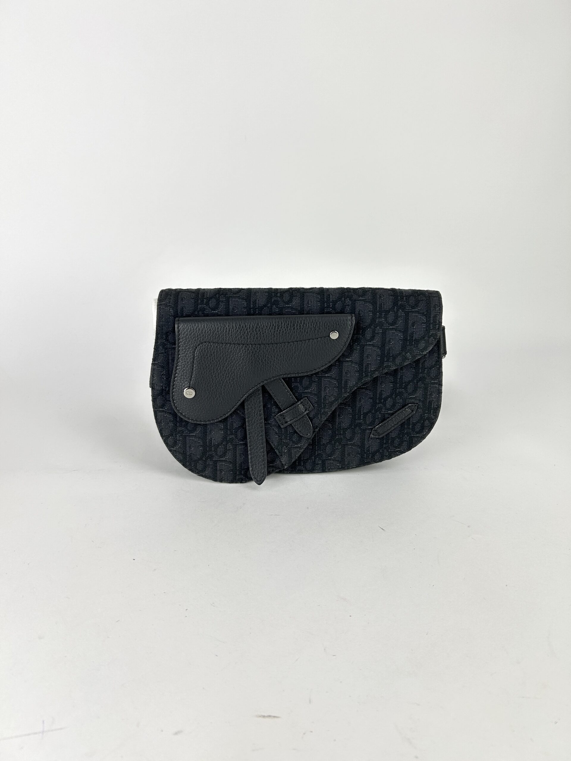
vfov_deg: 67.3
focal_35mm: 26
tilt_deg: -22.4
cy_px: 380
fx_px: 572
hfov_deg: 53.1
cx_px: 286
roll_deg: -1.6
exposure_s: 1/141
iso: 32
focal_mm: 5.7
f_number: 1.5
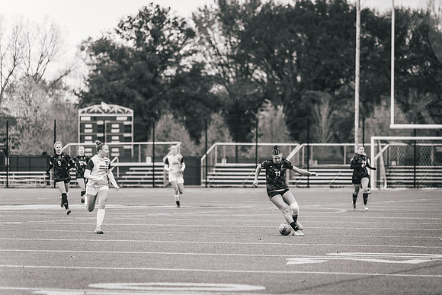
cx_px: 284
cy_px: 190
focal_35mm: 193
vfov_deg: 7.1
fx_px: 2369
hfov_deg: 10.7
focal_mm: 150
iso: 400
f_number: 2.8
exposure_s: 1/1250
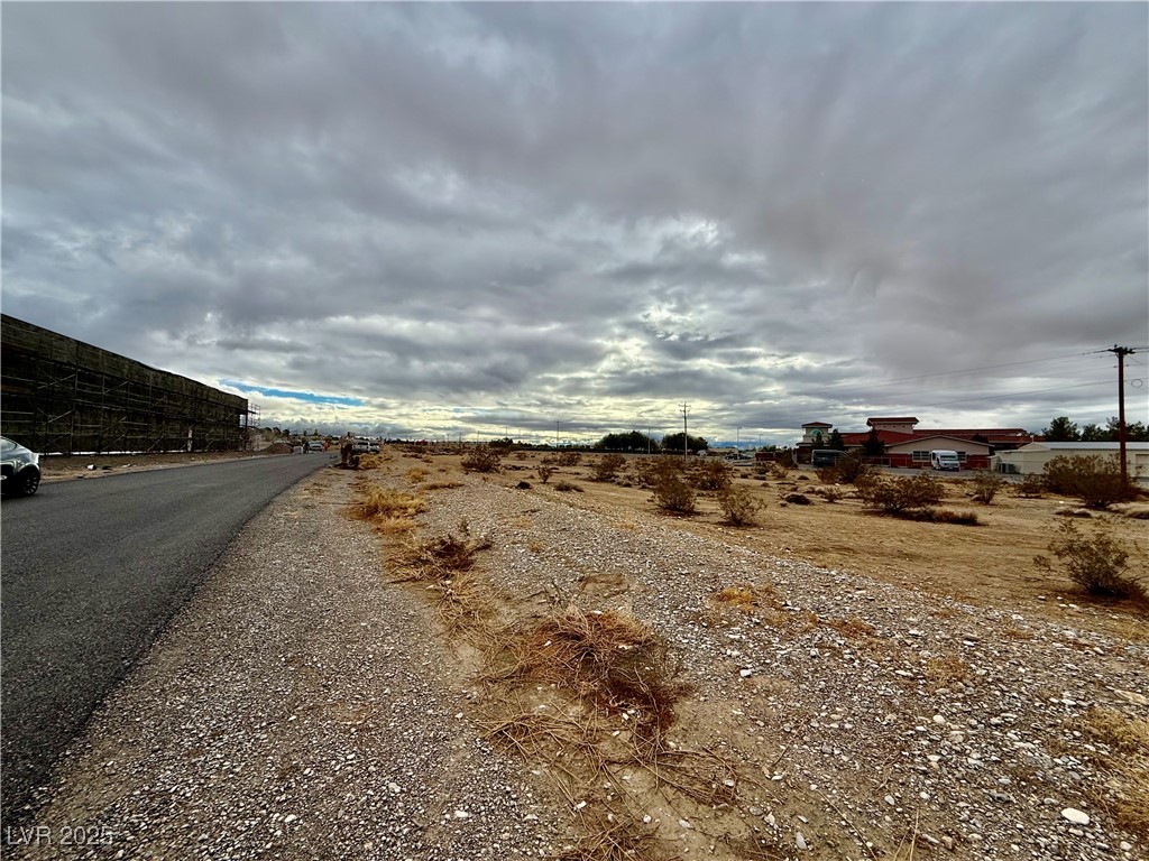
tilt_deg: +3.3
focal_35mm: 14
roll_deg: -0.3
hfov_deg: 102.1
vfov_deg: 85.7
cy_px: 430
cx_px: 574
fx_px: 465
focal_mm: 2.22
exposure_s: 1/3289
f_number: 2.2
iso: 50
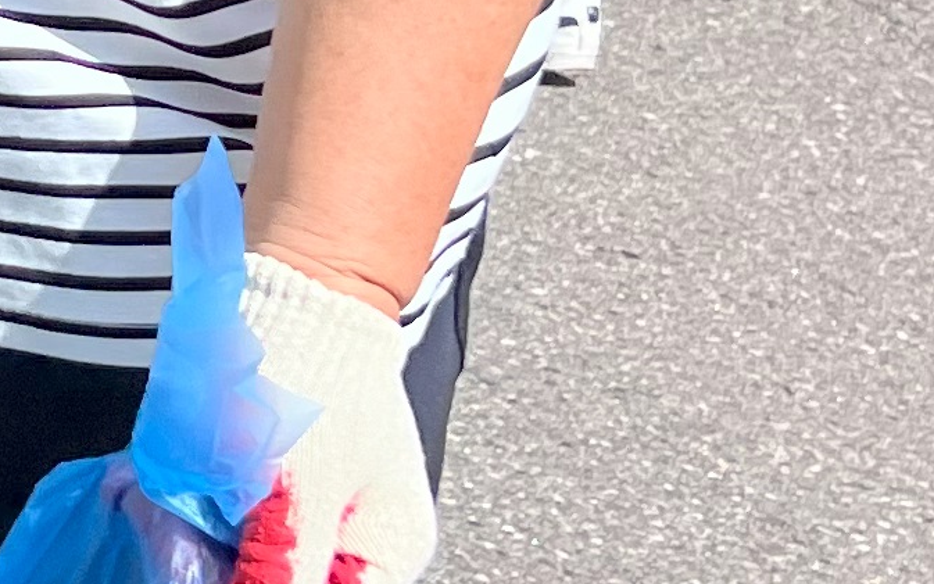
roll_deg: -8.0
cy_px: -85
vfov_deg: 7.9
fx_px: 4201
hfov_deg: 11.8
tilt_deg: -18.5
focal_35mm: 165
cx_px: -719
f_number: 1.5
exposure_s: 1/4274
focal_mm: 5.7
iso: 50
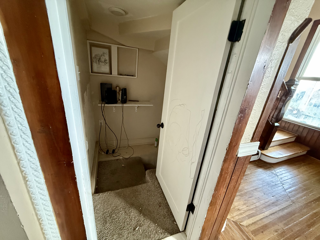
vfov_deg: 85.7
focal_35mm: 14
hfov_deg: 102.1
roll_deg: -5.9
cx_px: 160
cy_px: 120
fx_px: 129
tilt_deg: -19.6
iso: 800
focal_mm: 2.22
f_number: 2.2
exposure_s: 1/60
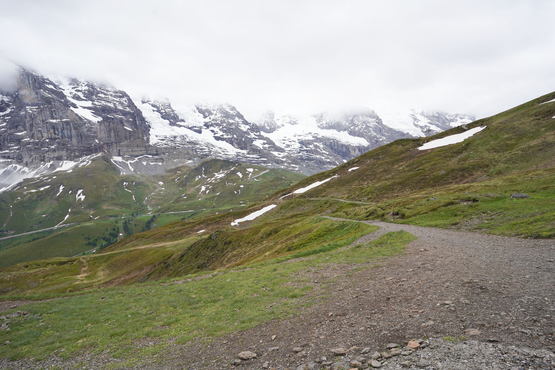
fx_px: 370
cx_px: 278
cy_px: 185
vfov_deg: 53.1
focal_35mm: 24
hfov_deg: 73.7
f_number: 10
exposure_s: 1/100
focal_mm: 24
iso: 100
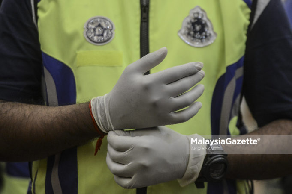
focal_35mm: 195
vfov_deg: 7.0
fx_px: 1582
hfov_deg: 10.5
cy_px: 97
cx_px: 146
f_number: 2.8
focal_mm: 195
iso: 2000
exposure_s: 1/200
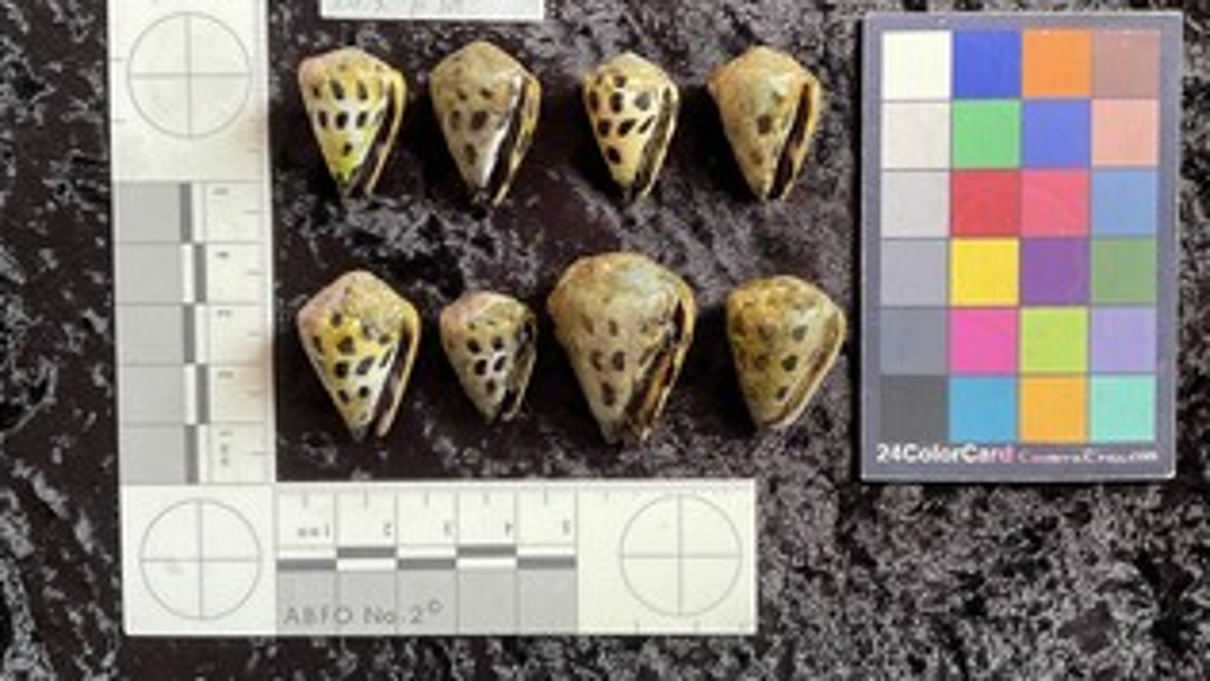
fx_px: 1123
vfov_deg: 33.7
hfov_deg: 56.6
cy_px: 293
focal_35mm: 35
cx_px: 628
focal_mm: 3
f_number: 1.8
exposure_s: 1/60
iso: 40
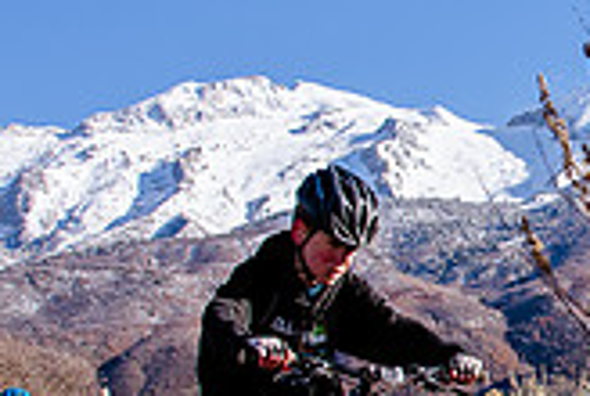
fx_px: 1970
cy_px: 294
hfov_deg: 16.5
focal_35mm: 120
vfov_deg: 11.4
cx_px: 639
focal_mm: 24
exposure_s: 1/320
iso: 250
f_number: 10
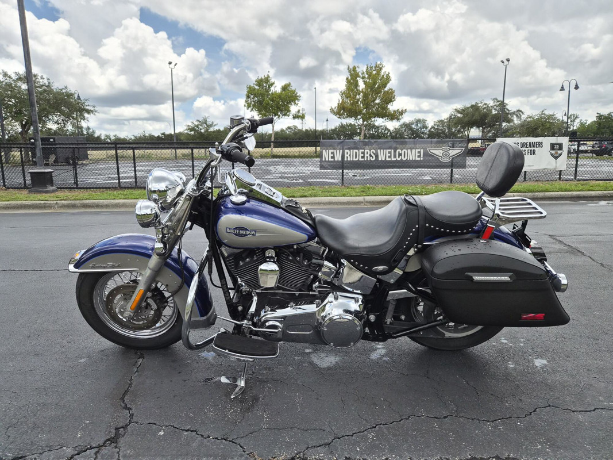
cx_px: 306
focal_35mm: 23
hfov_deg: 73.9
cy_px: 230
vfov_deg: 58.9
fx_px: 407
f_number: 1.8
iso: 80
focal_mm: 5.4
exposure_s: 1/4688
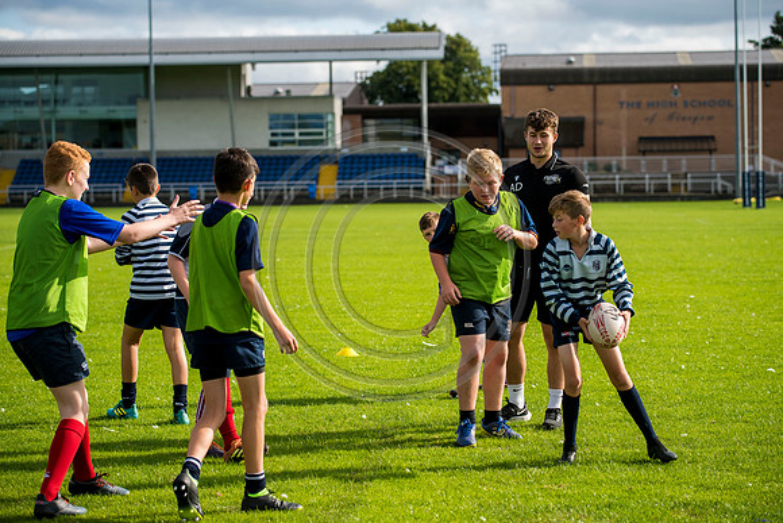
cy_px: 262
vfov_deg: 14.0
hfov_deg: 20.8
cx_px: 392
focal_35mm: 98
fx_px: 2132
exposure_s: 1/1250
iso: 250
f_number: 4
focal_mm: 98
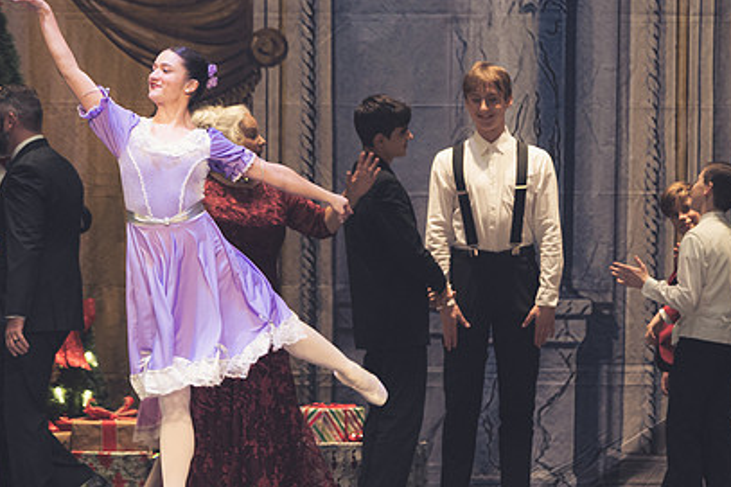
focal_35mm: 428
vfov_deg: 3.2
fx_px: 8687
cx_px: 228
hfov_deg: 4.8
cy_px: 288
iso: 1000
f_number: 2.8
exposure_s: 1/320
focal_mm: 200
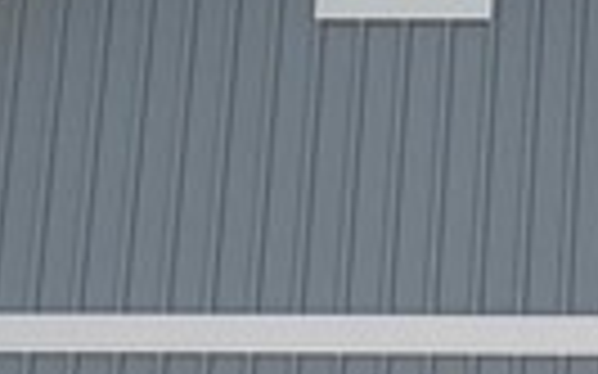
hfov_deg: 15.8
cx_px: 1052
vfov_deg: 11.3
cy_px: 442
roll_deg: -0.1
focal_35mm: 114
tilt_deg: +9.3
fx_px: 1857
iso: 50
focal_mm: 2.22
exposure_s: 1/2674
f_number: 2.2
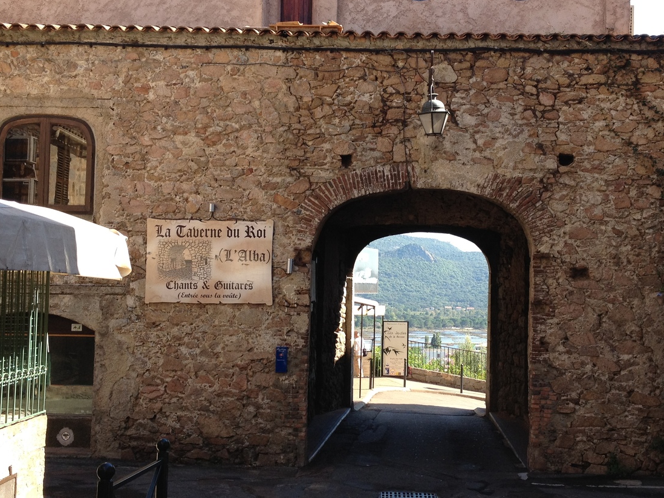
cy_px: 234
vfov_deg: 28.6
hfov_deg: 37.5
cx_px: 351
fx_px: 978
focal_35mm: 51
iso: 64
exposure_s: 1/431
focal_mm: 4.28
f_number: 2.4
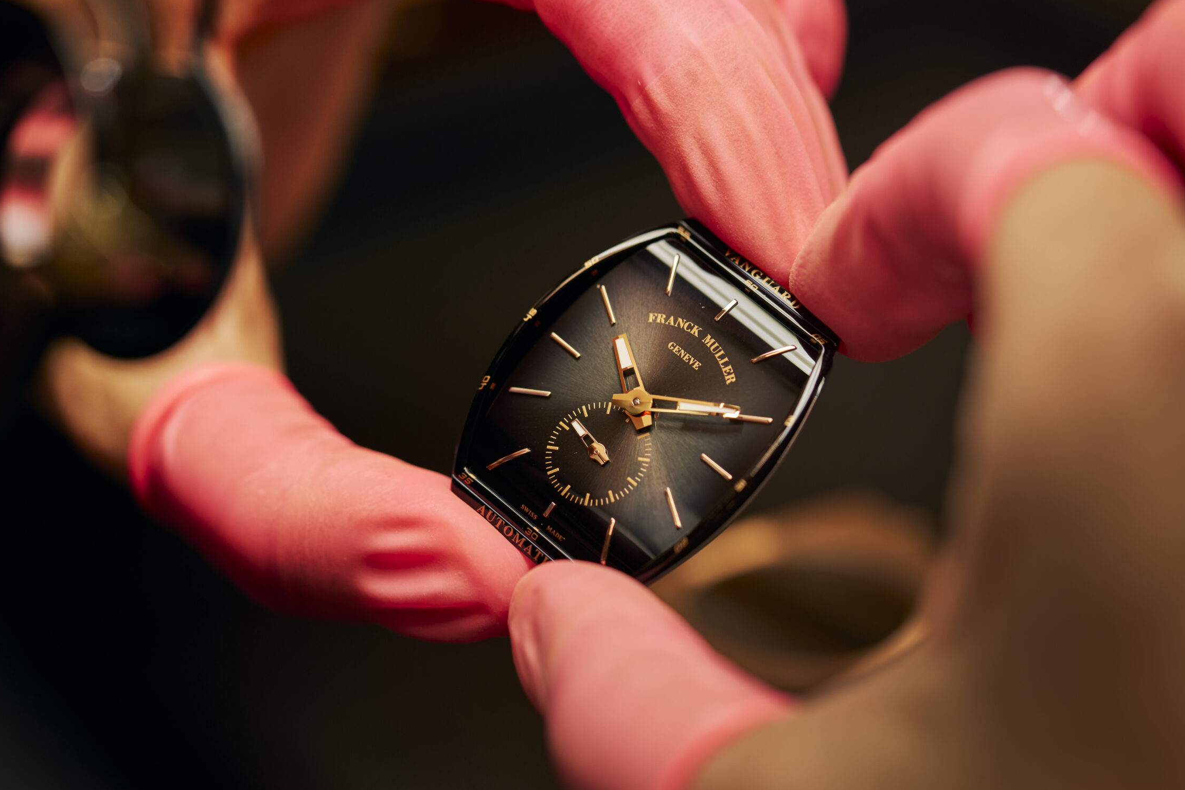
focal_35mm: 103
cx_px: 647
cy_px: 396
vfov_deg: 13.3
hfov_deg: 19.8
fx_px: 3391
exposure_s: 1/100
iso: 200
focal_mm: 90
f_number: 3.5
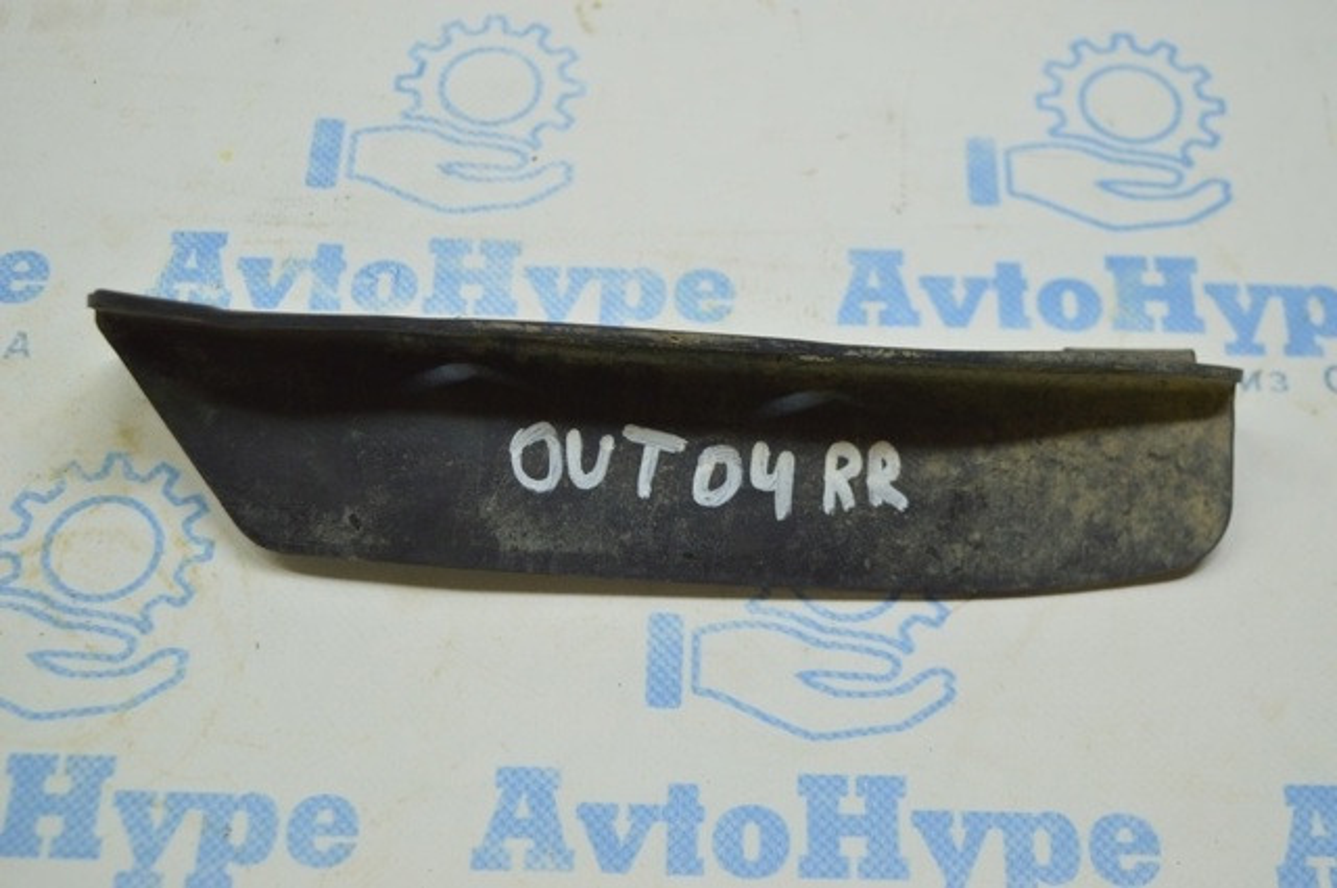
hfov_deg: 35.1
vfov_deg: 23.7
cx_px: 668
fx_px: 2114
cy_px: 444
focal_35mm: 57
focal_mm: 38
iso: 400
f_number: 4.8
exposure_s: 1/60
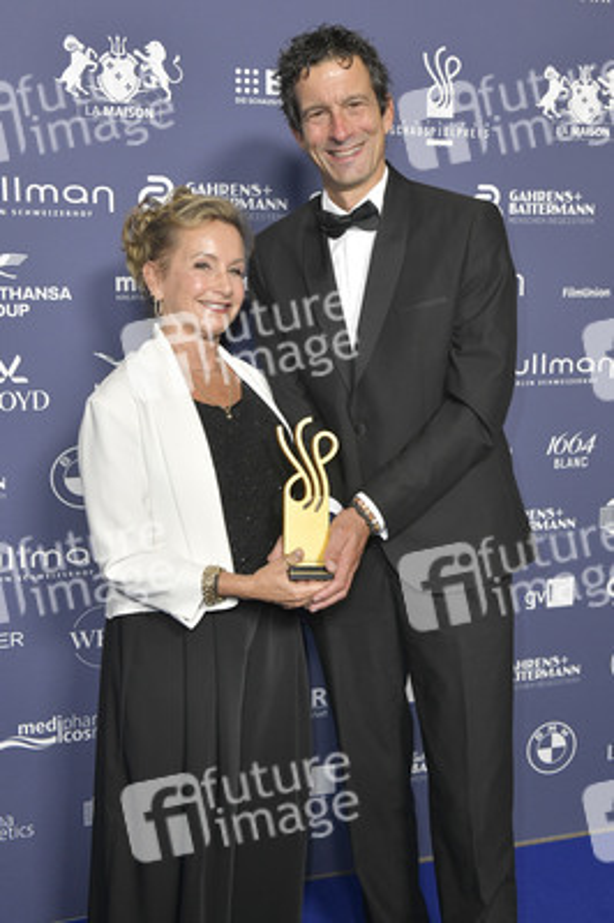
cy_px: 462
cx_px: 307
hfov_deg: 35.0
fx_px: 974
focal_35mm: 38
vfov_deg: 50.7
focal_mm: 38
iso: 2000
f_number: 6.3
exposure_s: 1/250
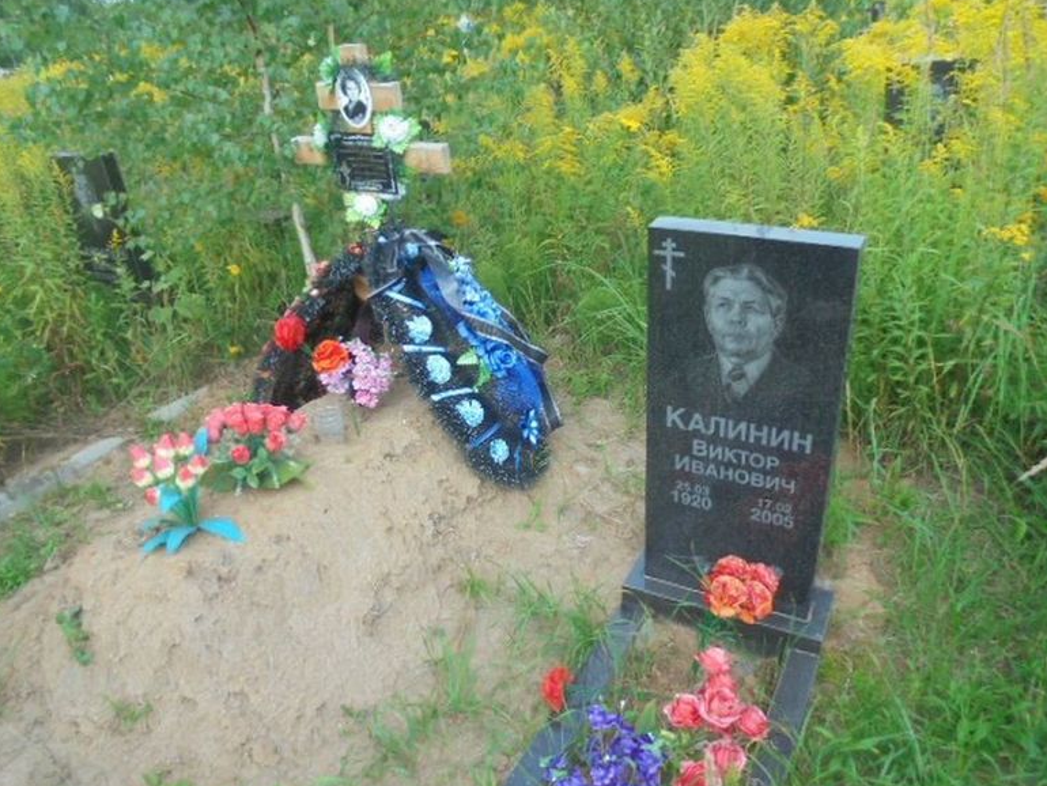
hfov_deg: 65.3
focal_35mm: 27
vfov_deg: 51.4
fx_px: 817
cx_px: 514
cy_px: 401
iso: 250
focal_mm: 4.6
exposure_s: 1/250
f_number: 3.5
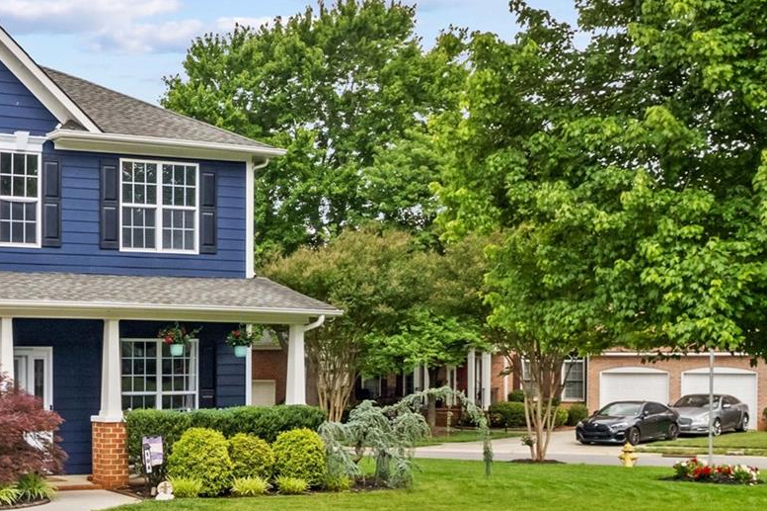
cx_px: -77
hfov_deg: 30.8
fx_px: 1235
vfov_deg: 23.2
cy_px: 341
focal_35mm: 58
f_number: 2.8
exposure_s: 1/1000
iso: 110
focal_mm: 8.38
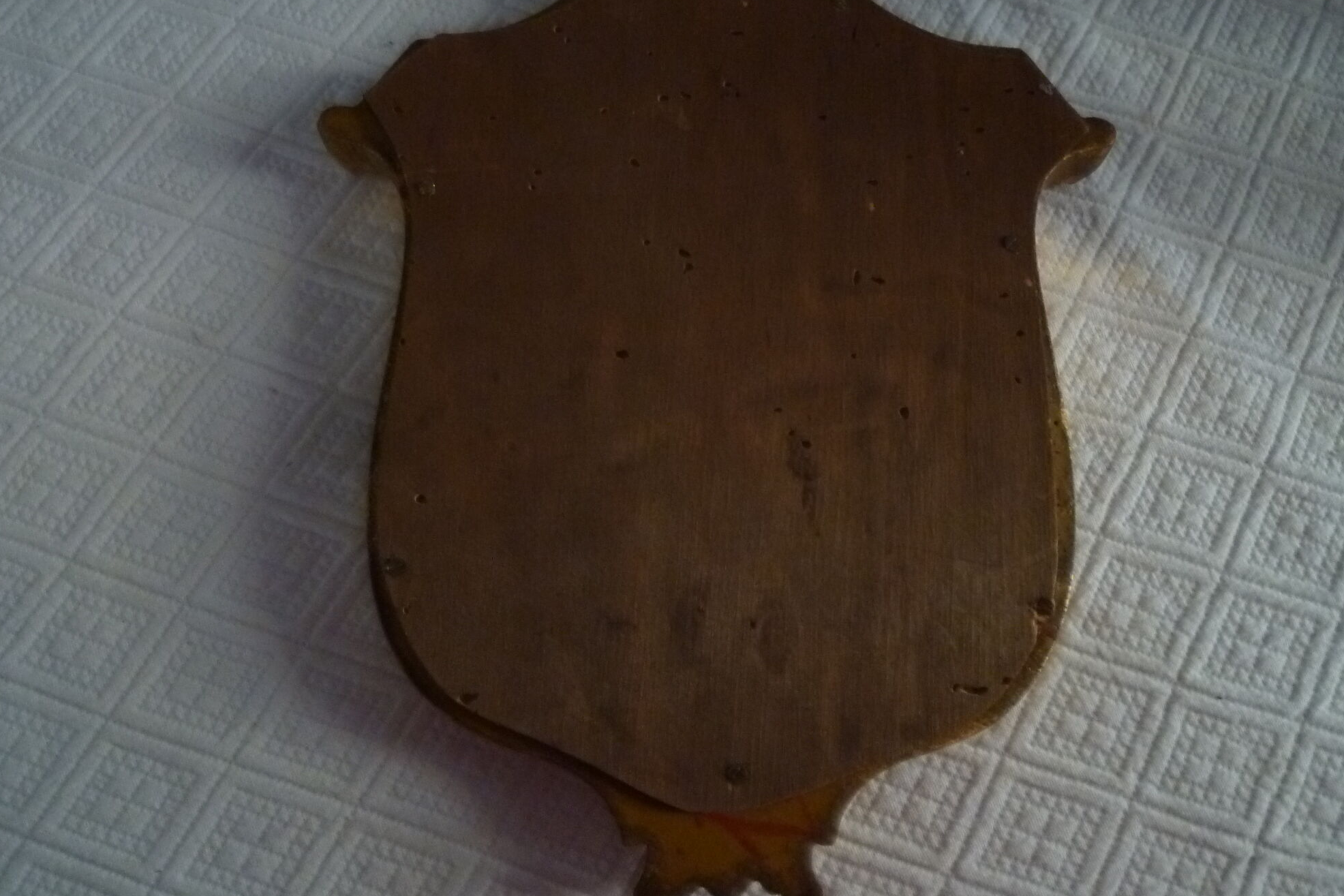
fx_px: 1008
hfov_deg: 67.4
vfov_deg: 47.8
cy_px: 394
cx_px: 693
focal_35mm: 27
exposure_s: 1/4
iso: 400
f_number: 2.8
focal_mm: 4.5
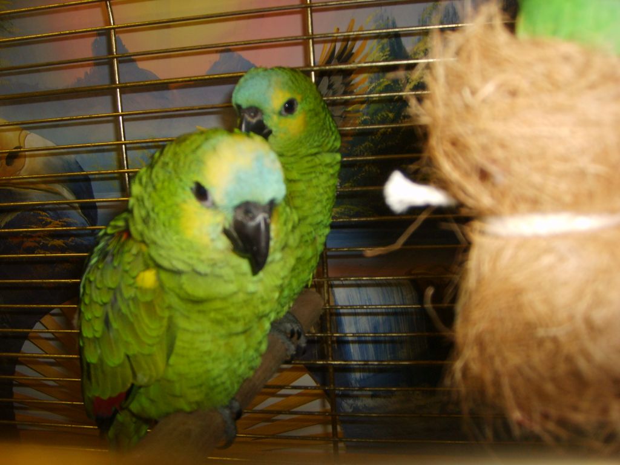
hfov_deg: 52.6
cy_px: 232
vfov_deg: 40.7
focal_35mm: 35
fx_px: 627
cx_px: 310
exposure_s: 1/45
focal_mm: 5.8
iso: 100
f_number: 2.8
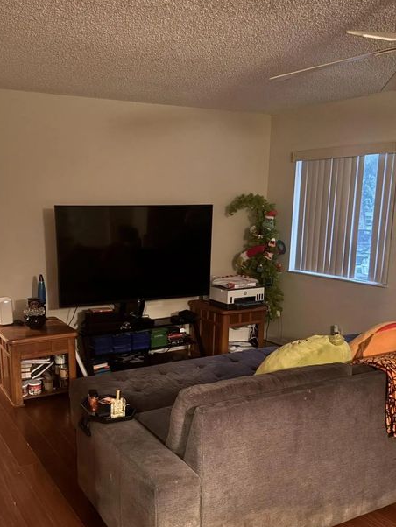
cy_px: 319
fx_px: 518
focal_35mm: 34
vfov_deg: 53.5
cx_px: 158
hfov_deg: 41.6
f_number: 1.78
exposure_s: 1/12
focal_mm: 6.76
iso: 1000
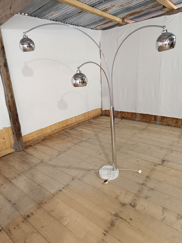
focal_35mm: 24
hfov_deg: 56.8
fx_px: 168
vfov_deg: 71.6
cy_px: 122
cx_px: 91
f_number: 1.65
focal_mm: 6.14
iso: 758
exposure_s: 1/50
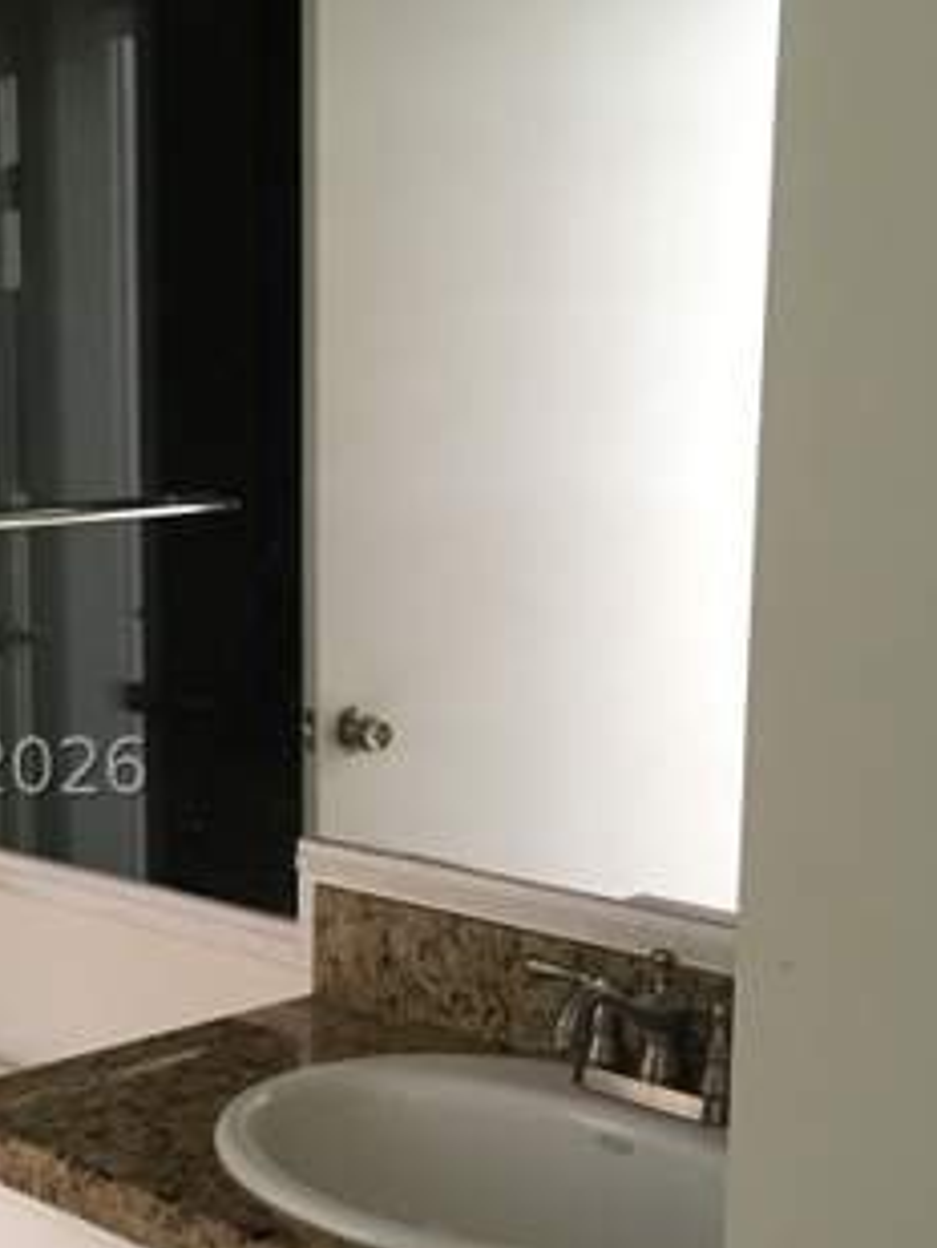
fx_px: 2164
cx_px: 53
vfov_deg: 32.0
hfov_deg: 23.6
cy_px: 767
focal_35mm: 60
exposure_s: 1/24
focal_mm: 4.15
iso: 200
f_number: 2.2
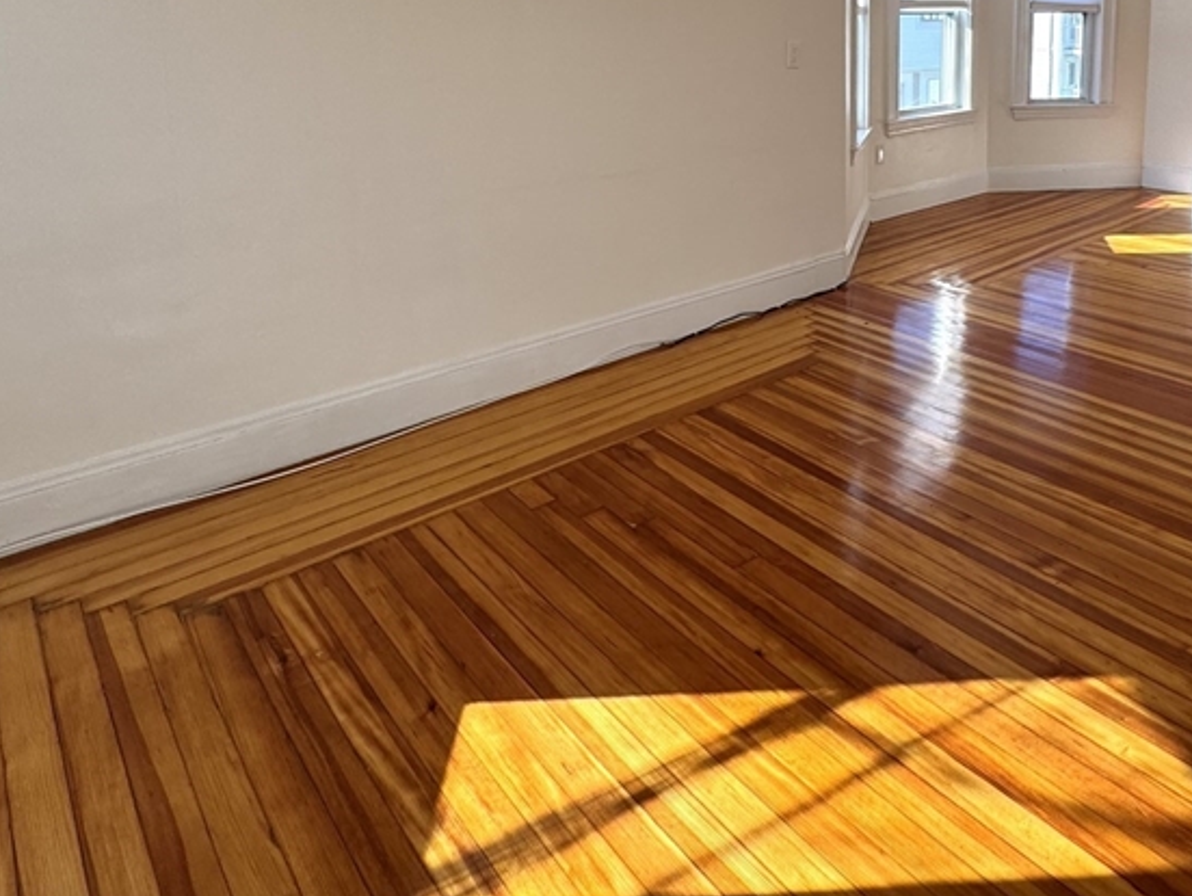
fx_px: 896
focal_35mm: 26
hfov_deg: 65.9
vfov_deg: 48.6
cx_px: 772
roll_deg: -0.1
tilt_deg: -7.4
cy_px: 123
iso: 40
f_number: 2.2
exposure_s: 1/191
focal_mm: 2.22
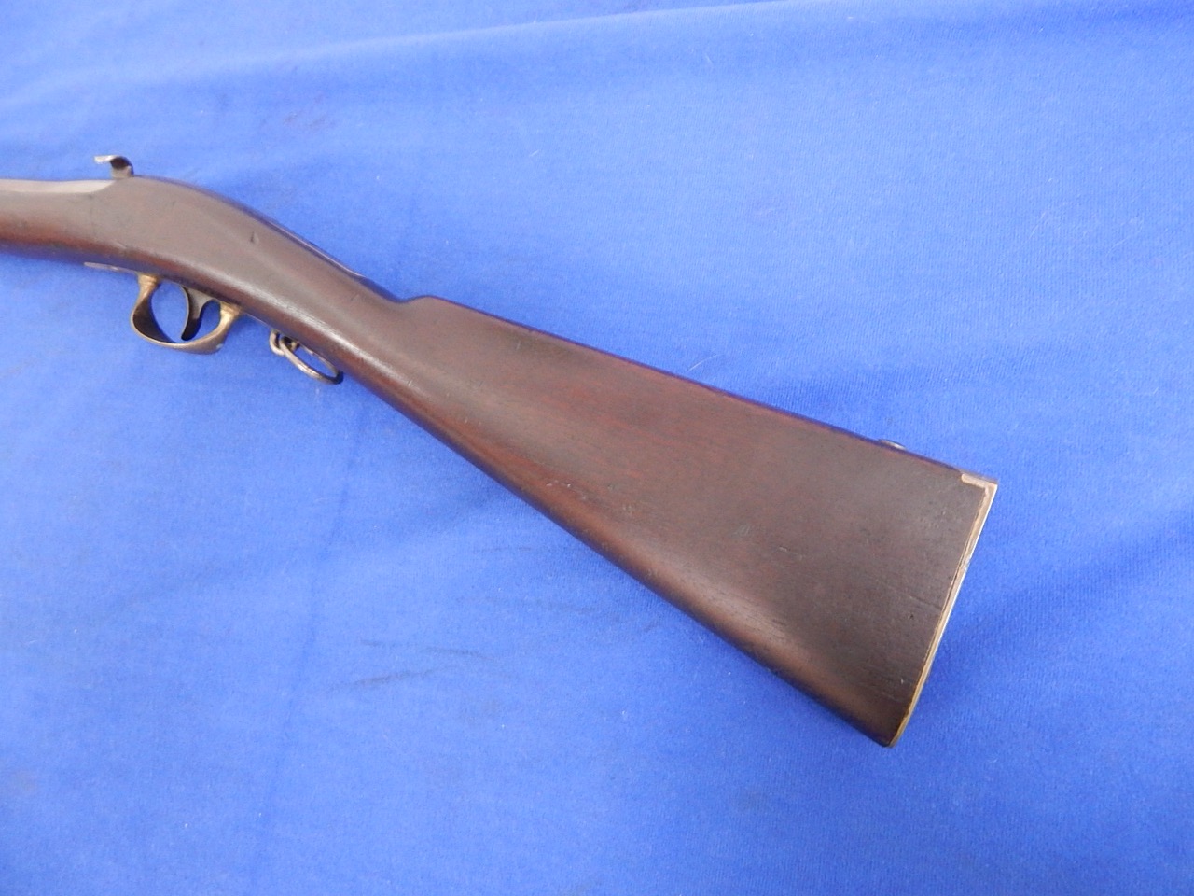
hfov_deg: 76.4
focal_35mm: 22
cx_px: 597
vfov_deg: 61.1
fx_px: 759
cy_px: 448
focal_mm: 4
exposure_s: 1/8
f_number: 3
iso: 400
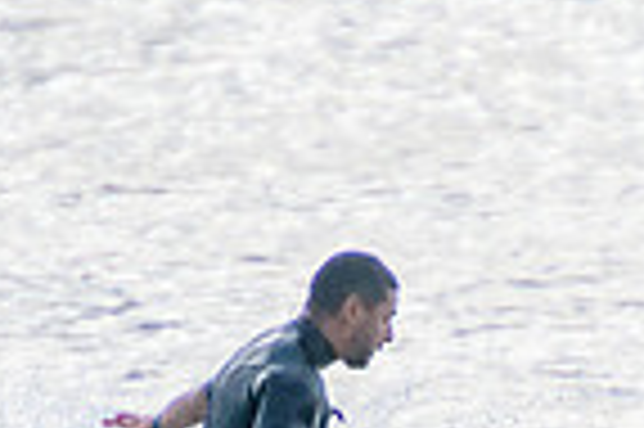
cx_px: 594
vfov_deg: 0.6
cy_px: 588
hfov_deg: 0.8
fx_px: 43420
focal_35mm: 2430
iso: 450
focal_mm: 400
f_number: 5.6
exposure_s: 1/2000
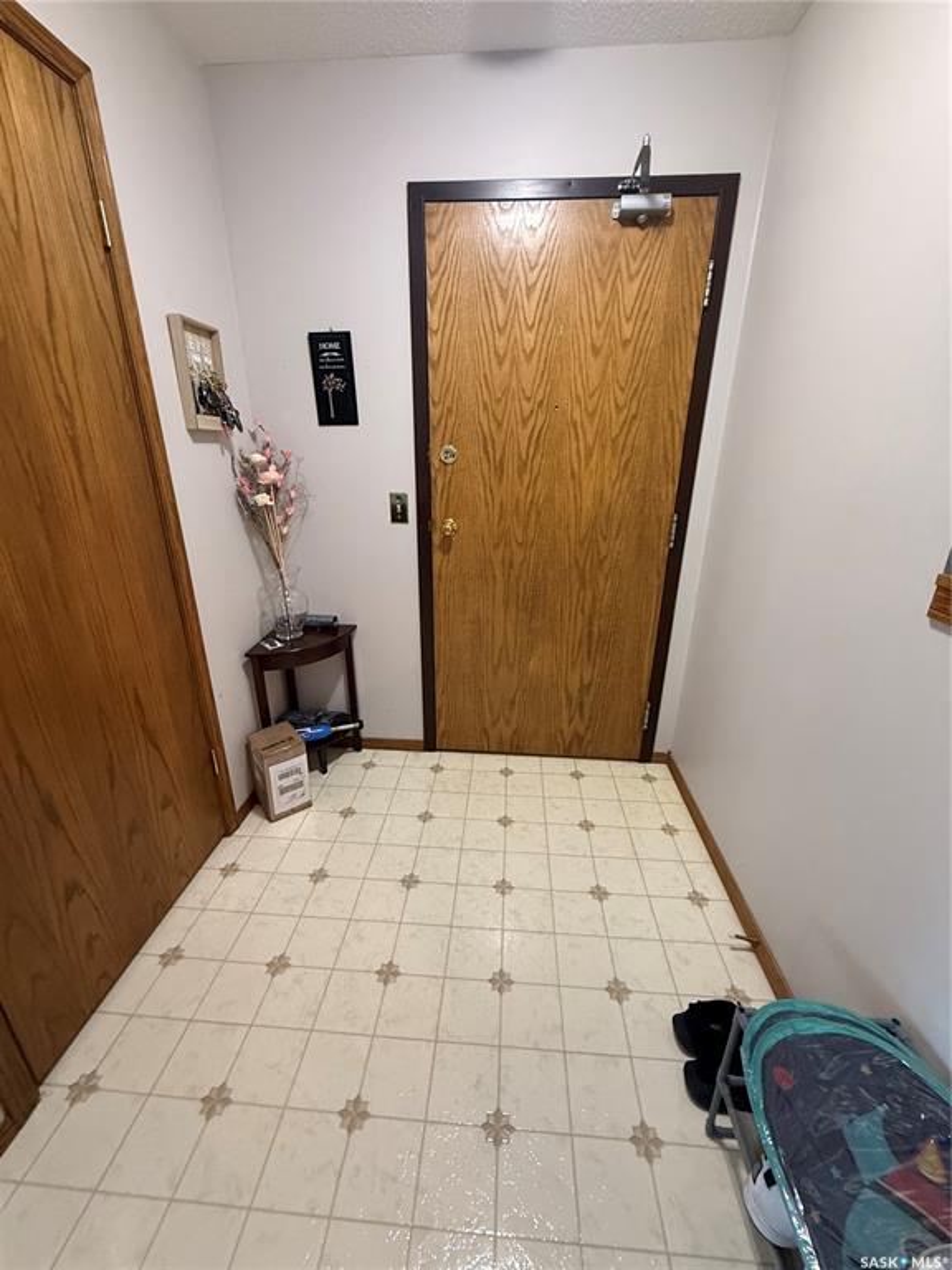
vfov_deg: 102.1
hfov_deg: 85.7
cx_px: 476
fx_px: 513
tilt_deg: -19.8
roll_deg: -1.3
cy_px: 635
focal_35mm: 14
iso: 400
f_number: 2.2
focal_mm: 2.22
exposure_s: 1/60
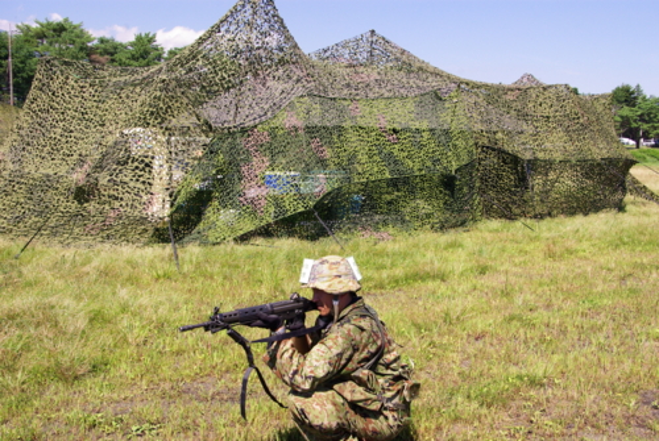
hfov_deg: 49.5
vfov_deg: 34.3
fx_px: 715
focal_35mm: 39
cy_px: 220
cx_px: 330
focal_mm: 26
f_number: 8
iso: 400
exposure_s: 1/350
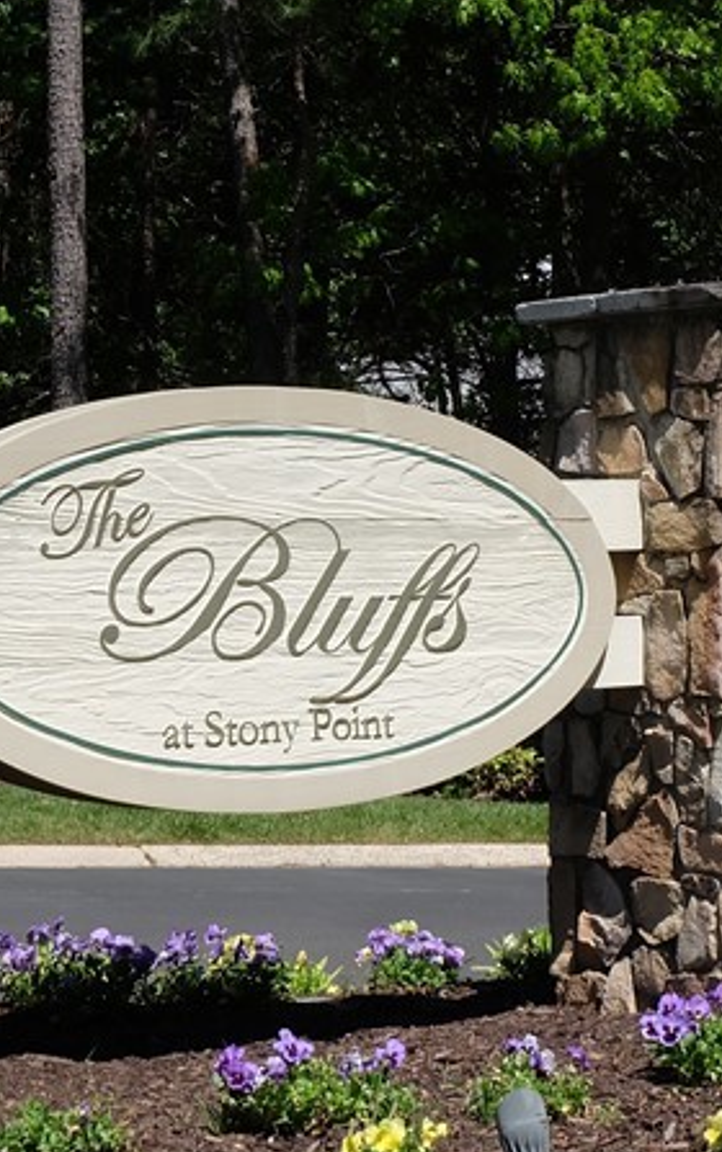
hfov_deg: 13.9
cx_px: 480
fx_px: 2955
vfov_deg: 22.1
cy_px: 482
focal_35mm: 94
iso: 400
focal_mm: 25.6
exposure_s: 1/400
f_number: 11
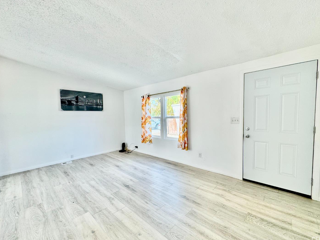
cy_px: 124
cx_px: 161
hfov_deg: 98.2
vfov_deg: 81.7
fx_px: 139
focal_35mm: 15
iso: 50
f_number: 2.2
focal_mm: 2.22
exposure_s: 1/120
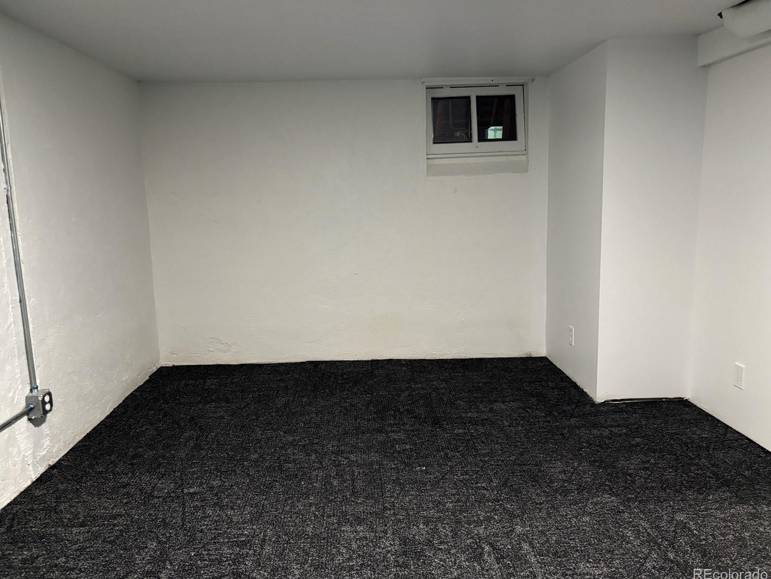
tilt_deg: -8.7
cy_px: 284
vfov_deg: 51.4
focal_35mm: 27
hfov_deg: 65.3
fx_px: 601
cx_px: 374
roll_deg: +2.4
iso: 400
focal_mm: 5.96
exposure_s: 1/40
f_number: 1.6
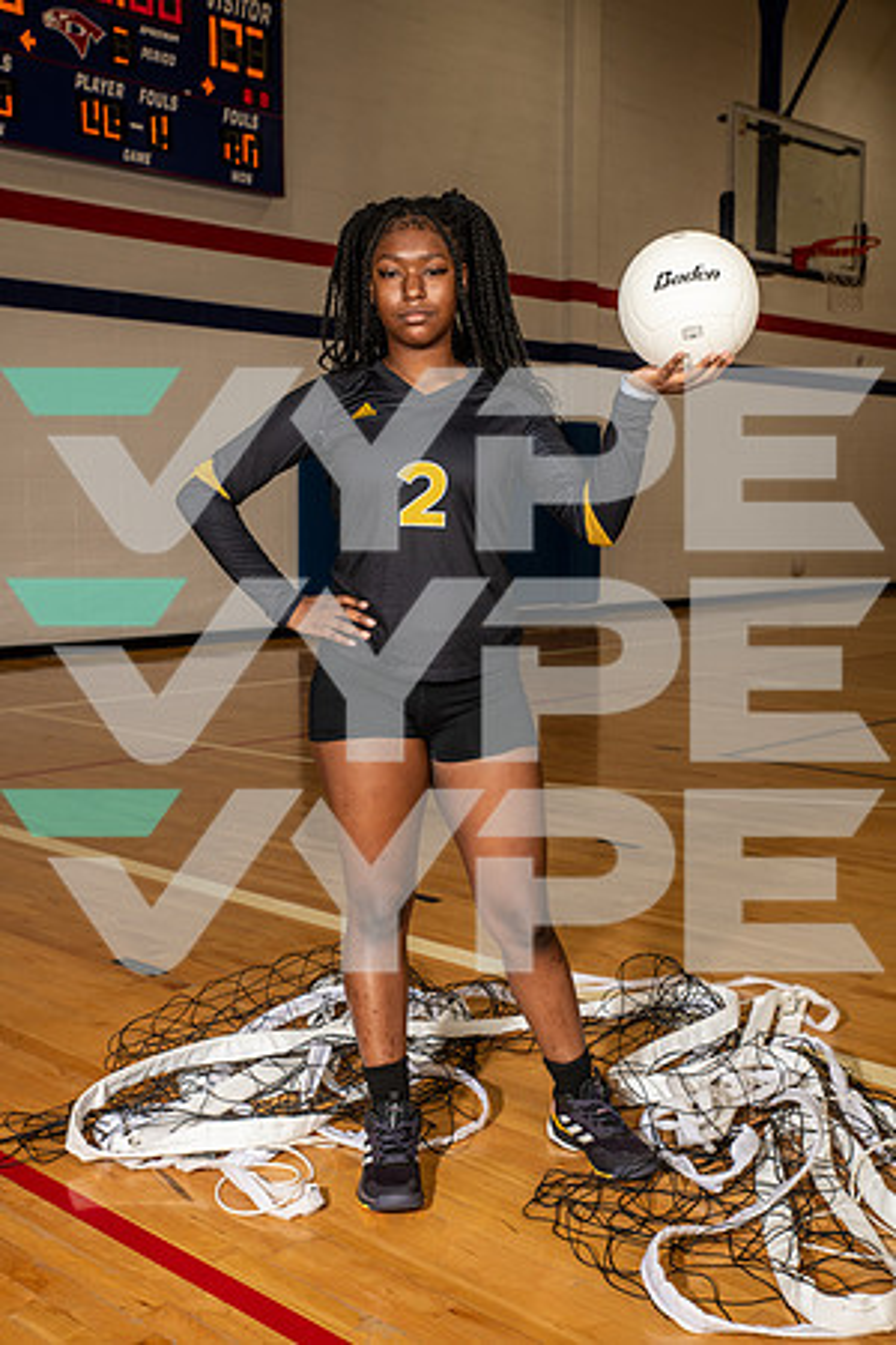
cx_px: 448
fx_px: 1568
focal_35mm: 42
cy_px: 672
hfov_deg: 31.9
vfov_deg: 46.4
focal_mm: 42
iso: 320
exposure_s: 1/250
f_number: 7.1
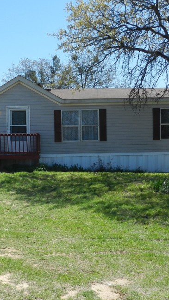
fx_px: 438
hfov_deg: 21.4
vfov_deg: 37.8
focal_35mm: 55
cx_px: 19
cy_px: 149
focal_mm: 5.6
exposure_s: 1/1000
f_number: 3.7
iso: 160
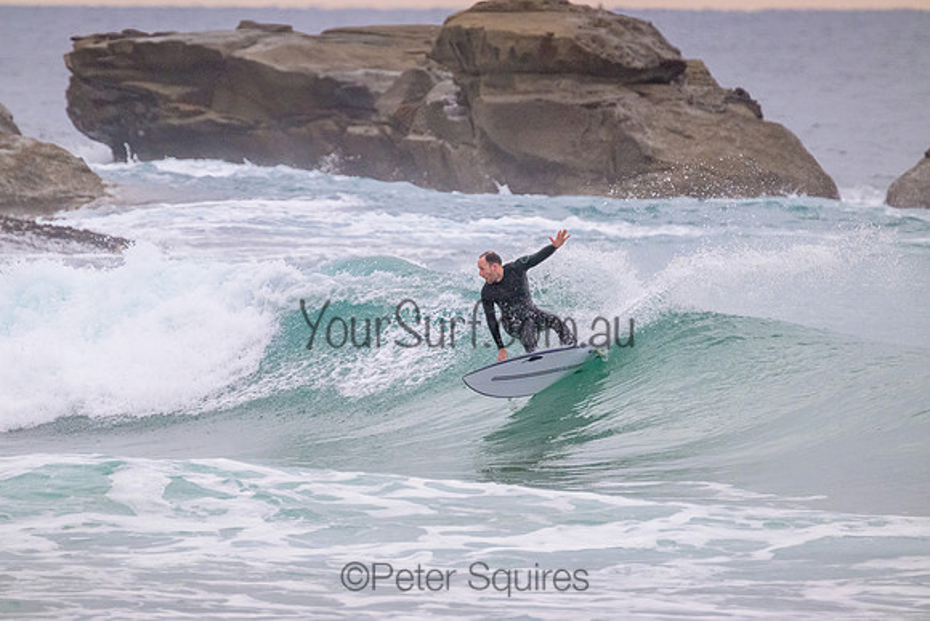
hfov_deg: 2.6
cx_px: 465
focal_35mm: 800
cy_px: 310
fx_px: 20671
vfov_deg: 1.7
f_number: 11
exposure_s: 1/1250
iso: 5000
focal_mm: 800
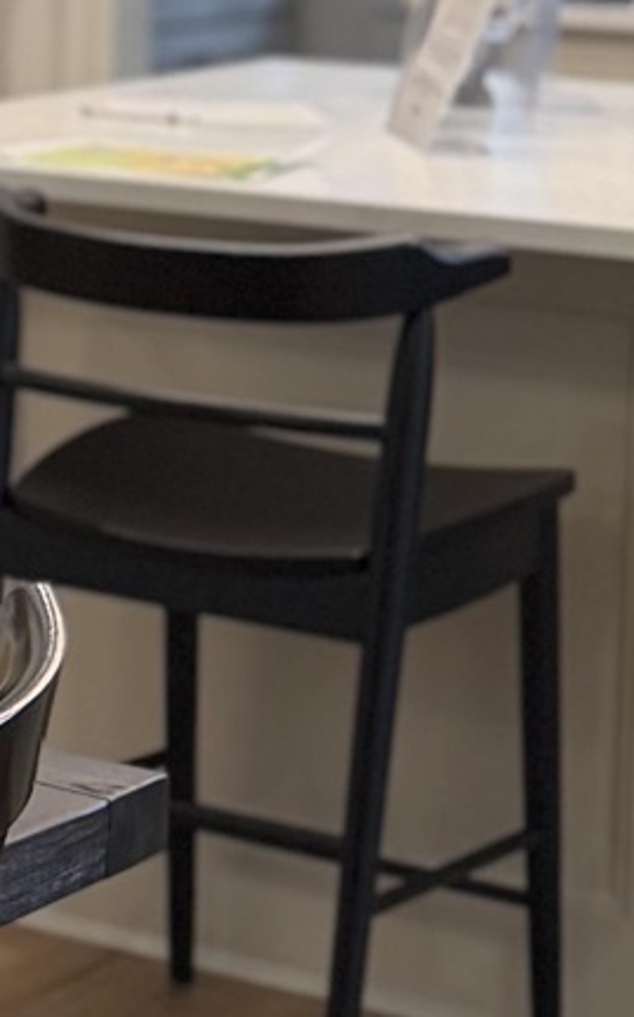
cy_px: -76
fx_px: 3764
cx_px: -1353
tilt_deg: -4.0
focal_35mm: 136
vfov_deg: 15.0
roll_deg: +0.3
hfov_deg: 8.1
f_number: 1.78
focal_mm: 6.76
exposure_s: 1/60
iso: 125
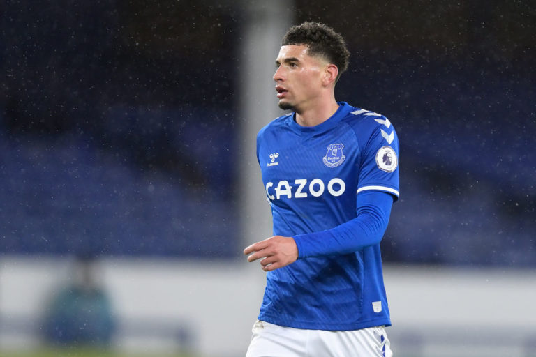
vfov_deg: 3.4
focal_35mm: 400
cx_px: 268
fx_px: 5955
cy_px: 178
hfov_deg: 5.2
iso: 2500
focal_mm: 400
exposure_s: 1/1600
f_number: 2.8
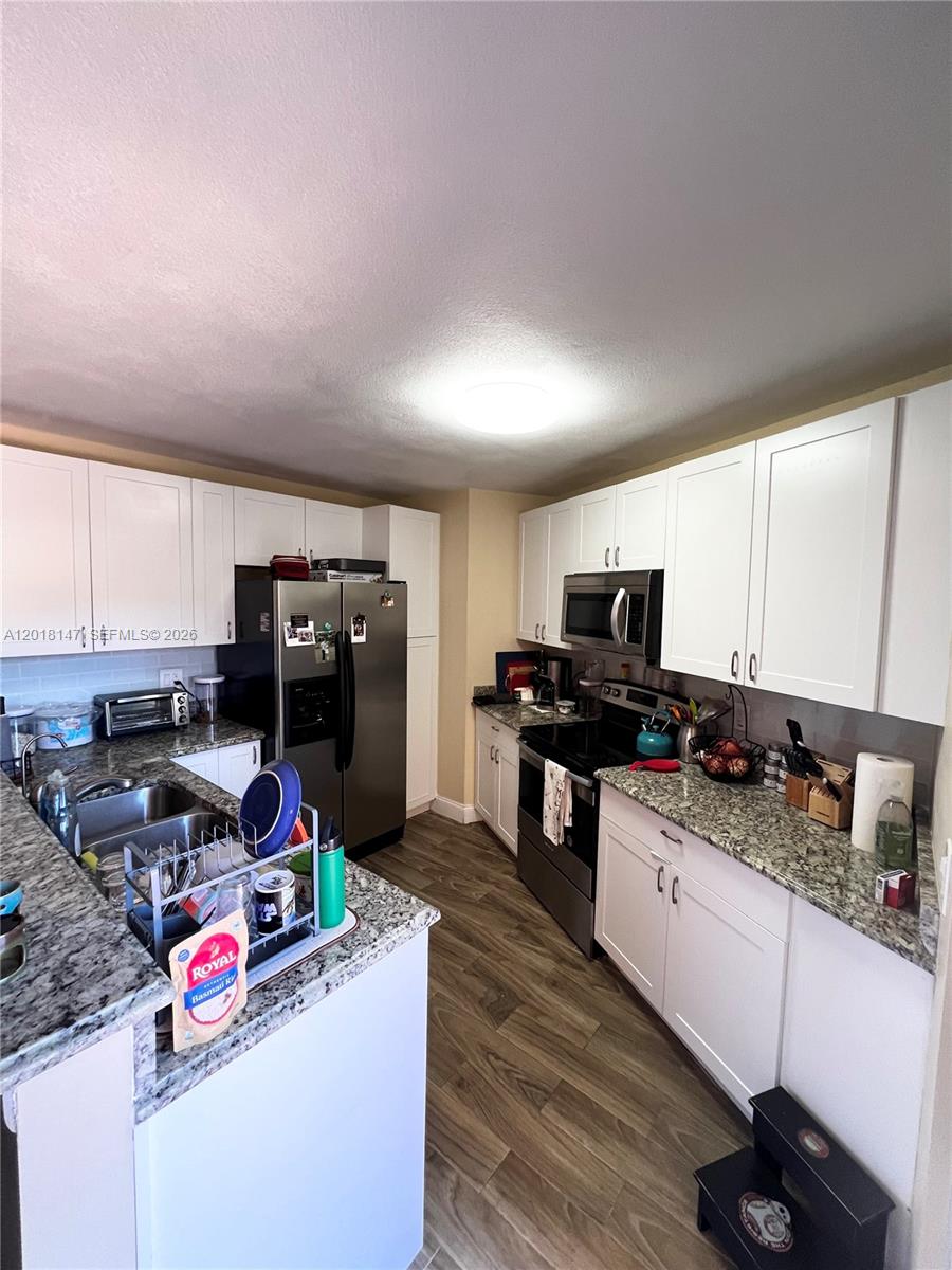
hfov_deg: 89.9
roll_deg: -0.8
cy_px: 635
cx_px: 476
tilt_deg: -5.6
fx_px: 477
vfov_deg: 106.2
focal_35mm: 13
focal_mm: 1.57
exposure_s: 1/60
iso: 160
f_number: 1.8
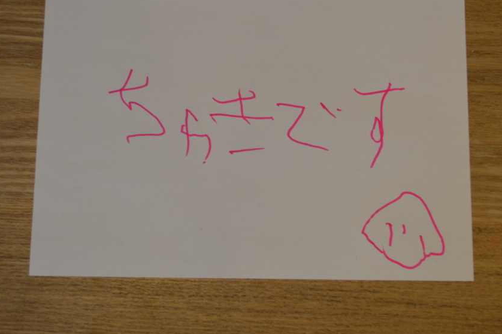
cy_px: 143
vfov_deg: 20.6
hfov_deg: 30.5
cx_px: 255
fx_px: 919
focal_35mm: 66
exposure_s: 1/60
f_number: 5
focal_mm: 36
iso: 720
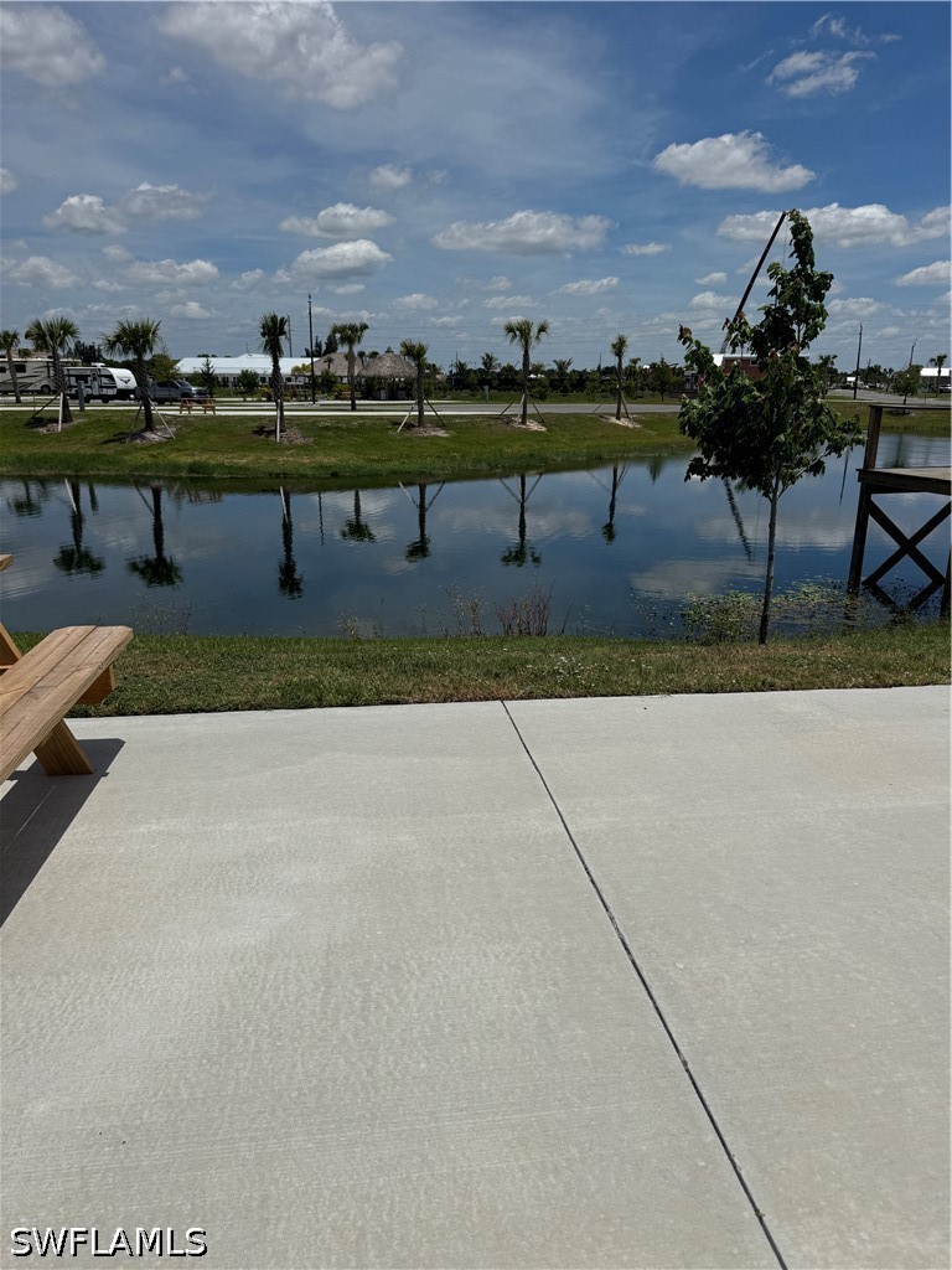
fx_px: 880
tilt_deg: -17.6
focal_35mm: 24
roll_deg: +0.3
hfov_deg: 56.8
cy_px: 635
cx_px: 476
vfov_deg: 71.6
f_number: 1.78
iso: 64
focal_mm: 6.76
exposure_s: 1/12346
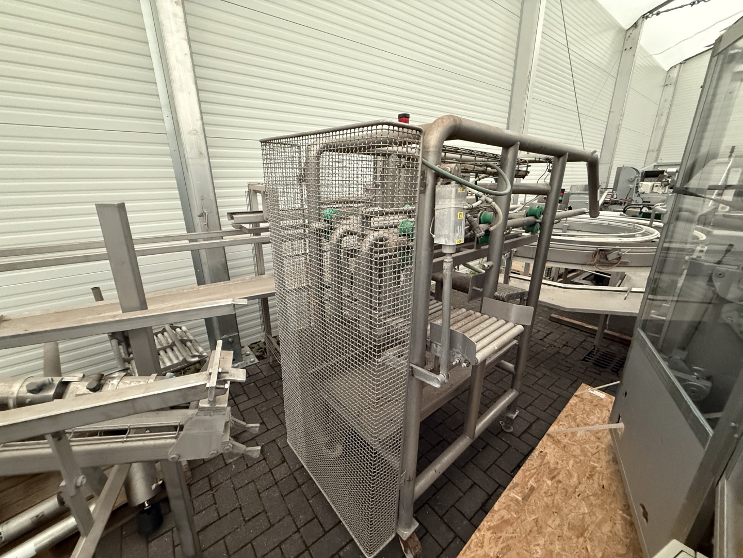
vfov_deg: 85.7
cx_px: 372
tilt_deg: -18.2
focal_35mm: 14
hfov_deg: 102.1
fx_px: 300
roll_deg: +0.4
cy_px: 279
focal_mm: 2.22
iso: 800
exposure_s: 1/60
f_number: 2.2
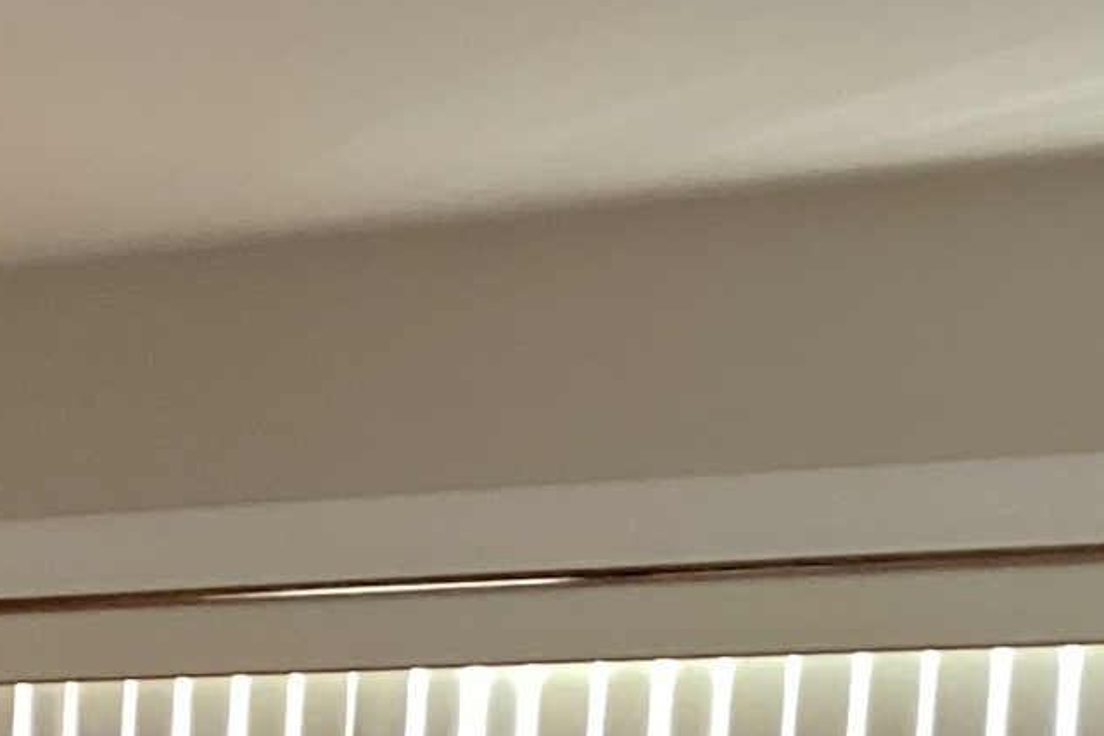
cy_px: 1983
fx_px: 4753
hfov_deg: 12.4
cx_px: -701
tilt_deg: -14.9
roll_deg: -0.9
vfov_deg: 7.9
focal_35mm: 155
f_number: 2.4
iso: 320
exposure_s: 1/40
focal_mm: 3.3
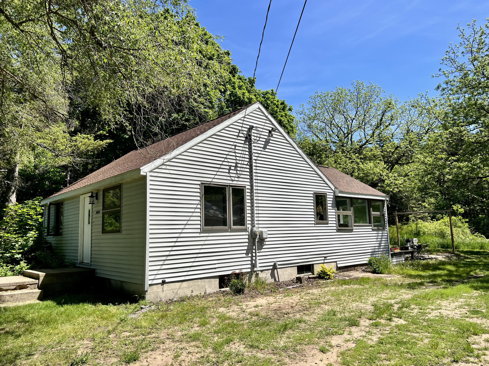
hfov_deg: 67.3
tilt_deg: +7.9
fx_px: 367
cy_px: 183
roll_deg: +1.6
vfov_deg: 53.1
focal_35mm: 26
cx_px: 244
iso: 50
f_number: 1.5
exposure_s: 1/4630
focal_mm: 5.7
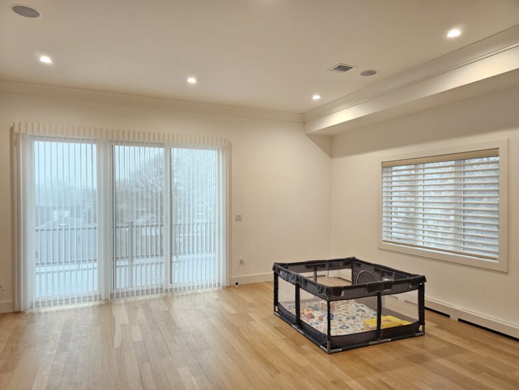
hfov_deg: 73.9
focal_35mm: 23
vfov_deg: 58.9
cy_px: 195
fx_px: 345
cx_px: 260
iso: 250
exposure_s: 1/120
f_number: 1.7
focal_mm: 6.3
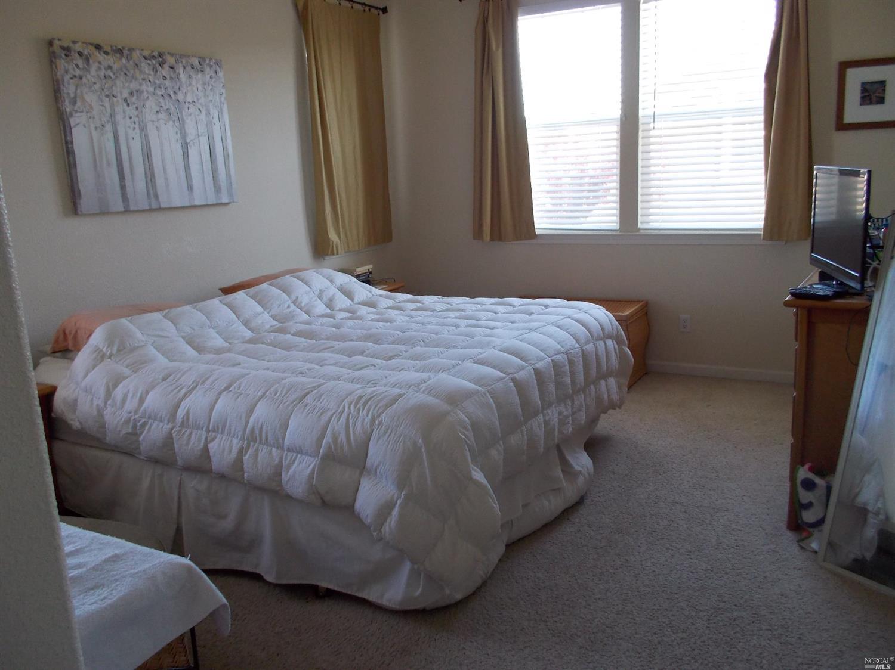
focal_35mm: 29
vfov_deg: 48.2
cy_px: 335
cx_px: 448
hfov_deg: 61.7
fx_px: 750
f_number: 3.3
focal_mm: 4.1
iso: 160
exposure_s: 1/30
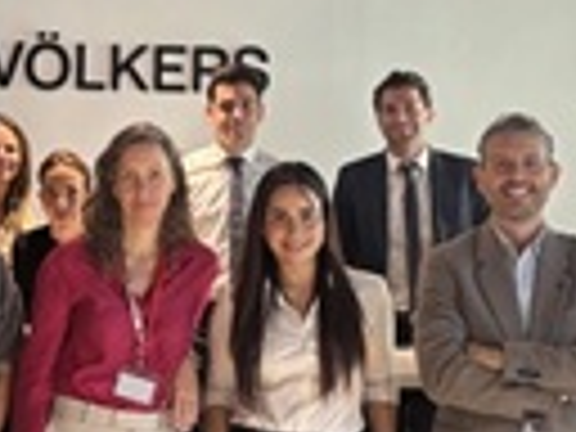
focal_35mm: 71
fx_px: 1181
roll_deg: -1.2
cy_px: 220
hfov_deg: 27.2
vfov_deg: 20.7
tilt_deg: +0.1
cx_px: 180
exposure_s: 1/50
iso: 320
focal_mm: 5.96
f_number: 1.6
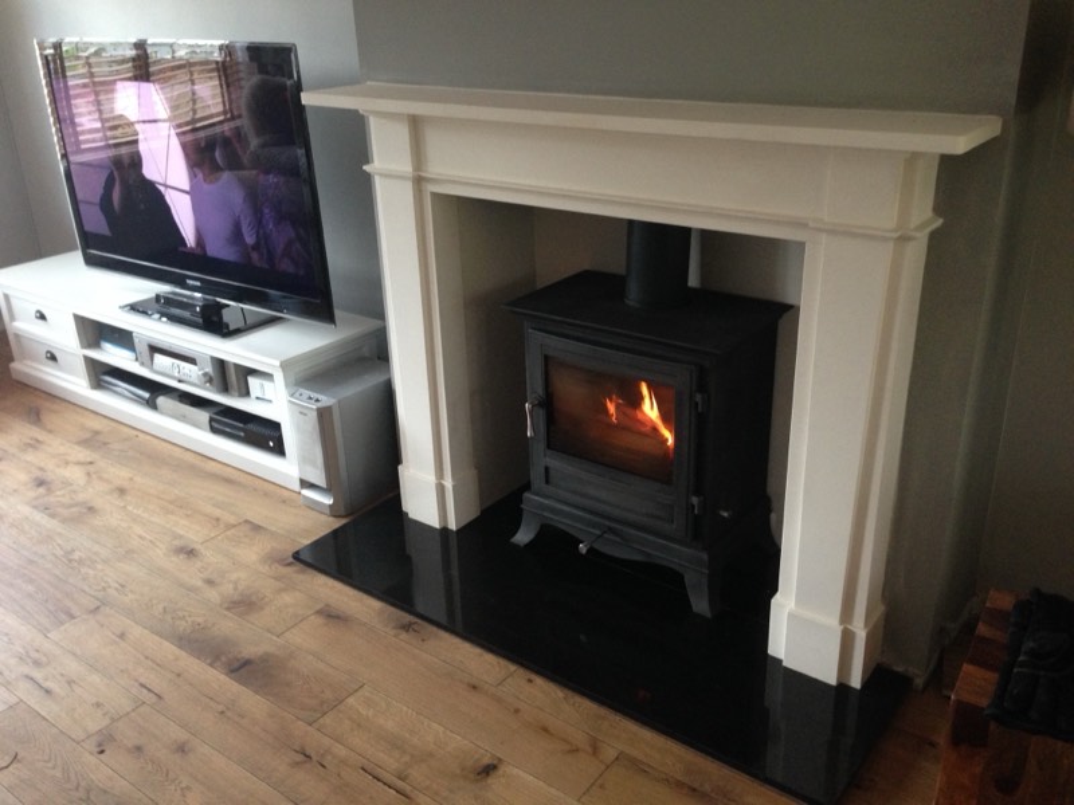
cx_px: 537
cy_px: 402
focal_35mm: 33
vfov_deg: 42.9
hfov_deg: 55.4
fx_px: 1024
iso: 200
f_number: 2.4
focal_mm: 4.12
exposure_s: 1/20
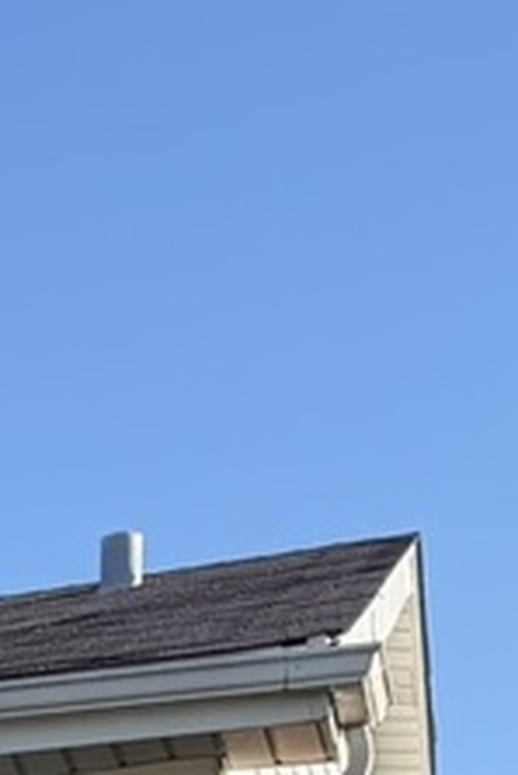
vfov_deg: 11.3
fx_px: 3469
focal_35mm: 161
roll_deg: -0.3
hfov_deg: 7.0
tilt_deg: +1.2
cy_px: 1651
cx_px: -1342
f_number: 1.78
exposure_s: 1/2110
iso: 80
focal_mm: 6.76
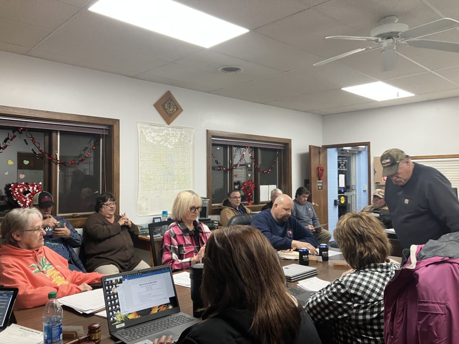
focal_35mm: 28
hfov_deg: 63.4
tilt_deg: +1.5
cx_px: 230
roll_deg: -0.3
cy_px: 172
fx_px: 371
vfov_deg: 49.7
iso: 125
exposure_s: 1/60
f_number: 1.8
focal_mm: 3.99
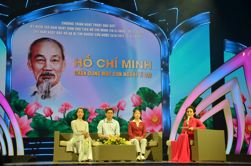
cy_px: 83
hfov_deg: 32.0
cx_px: 126
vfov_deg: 21.5
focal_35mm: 63
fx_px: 438
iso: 450
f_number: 4.8
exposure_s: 1/60
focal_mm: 42
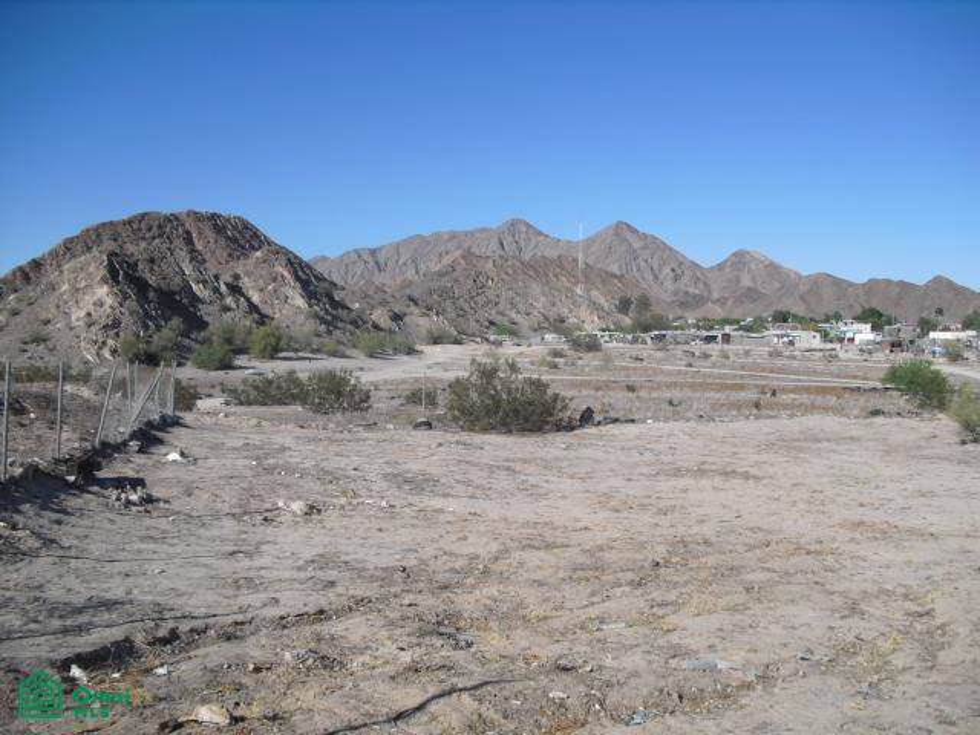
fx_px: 1019
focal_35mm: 36
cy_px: 368
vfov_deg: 39.7
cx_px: 490
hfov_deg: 51.4
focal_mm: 6.3
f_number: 7.8
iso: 64
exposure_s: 1/200
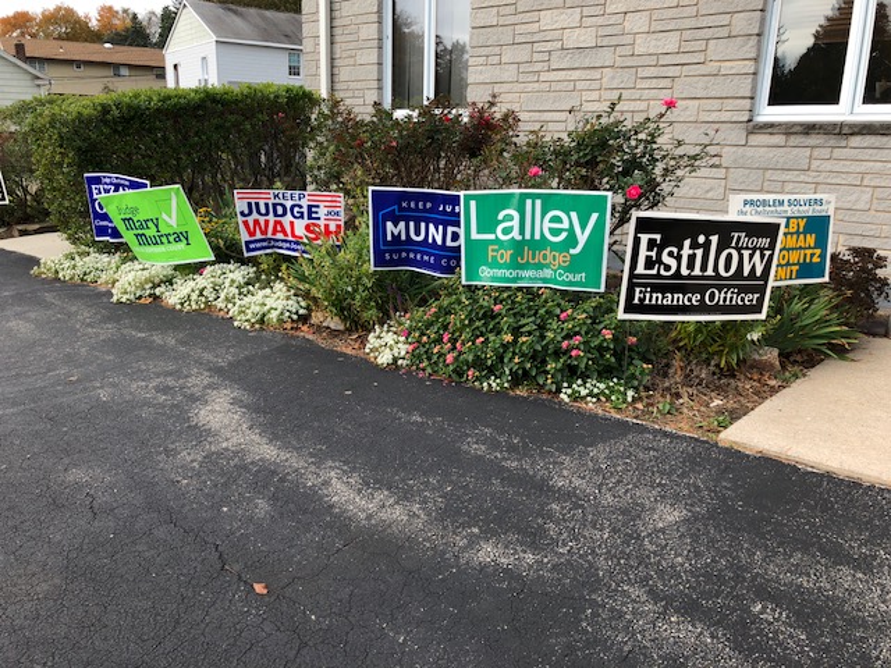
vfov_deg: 48.2
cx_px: 446
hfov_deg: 61.7
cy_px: 334
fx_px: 746
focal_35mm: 29
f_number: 1.8
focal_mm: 3.99
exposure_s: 1/448
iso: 20
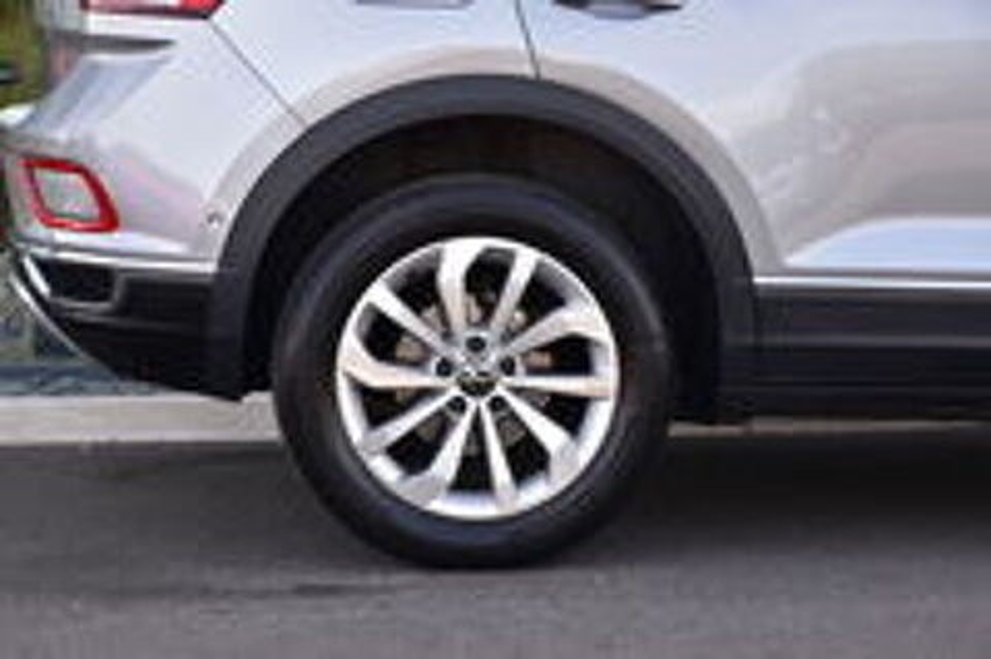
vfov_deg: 9.6
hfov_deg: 14.4
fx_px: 3919
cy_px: 330
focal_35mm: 142
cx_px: 496
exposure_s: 1/125
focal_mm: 95
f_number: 9
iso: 450
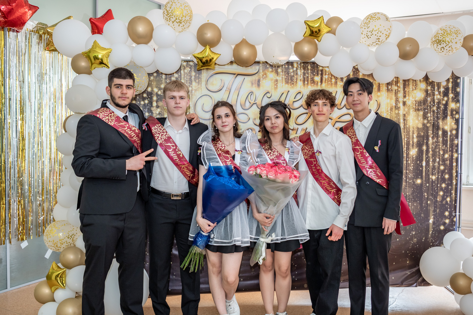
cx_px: 246
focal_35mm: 35
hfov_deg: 54.1
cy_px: 153
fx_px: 463
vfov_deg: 37.5
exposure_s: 1/200
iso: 400
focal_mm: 32
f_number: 2.8
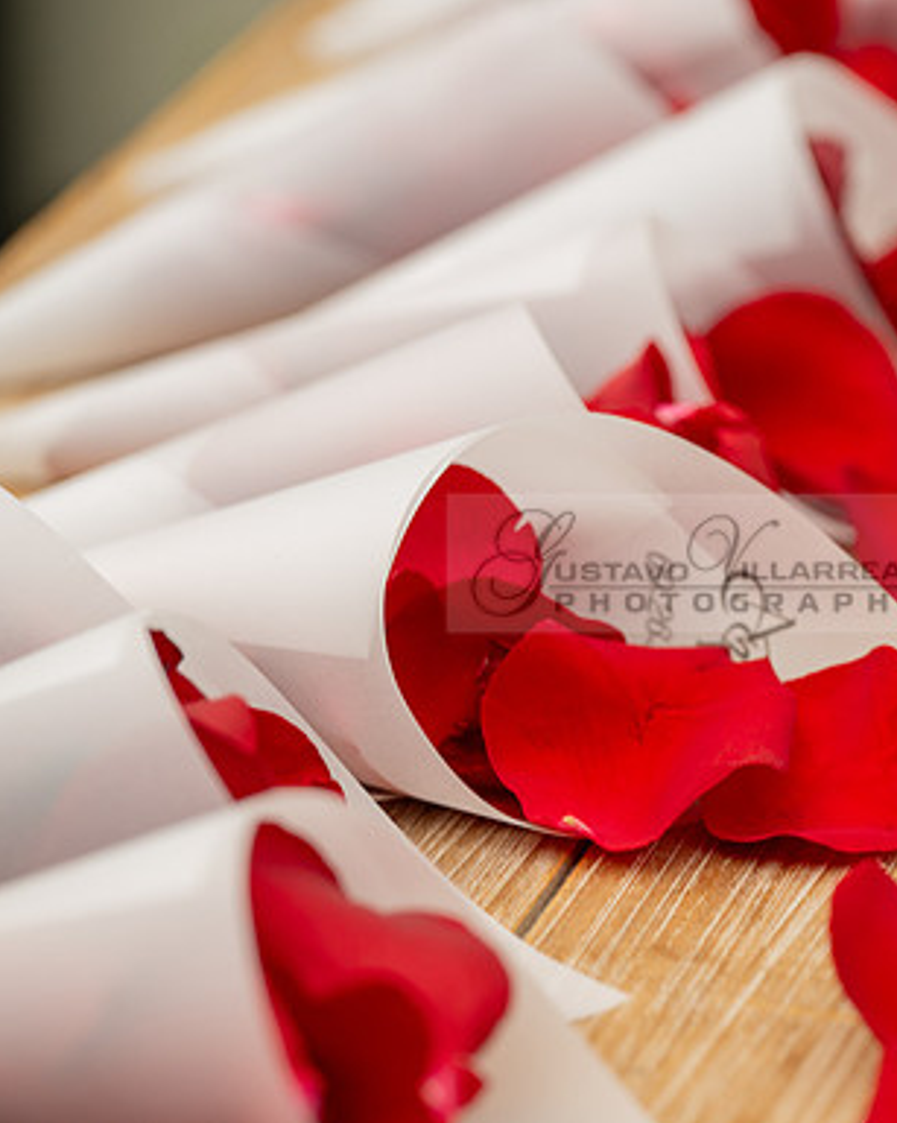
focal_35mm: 170
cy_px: 563
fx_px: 5644
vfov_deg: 11.4
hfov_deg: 9.1
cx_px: 701
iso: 200
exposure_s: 1/160
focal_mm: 120
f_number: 4
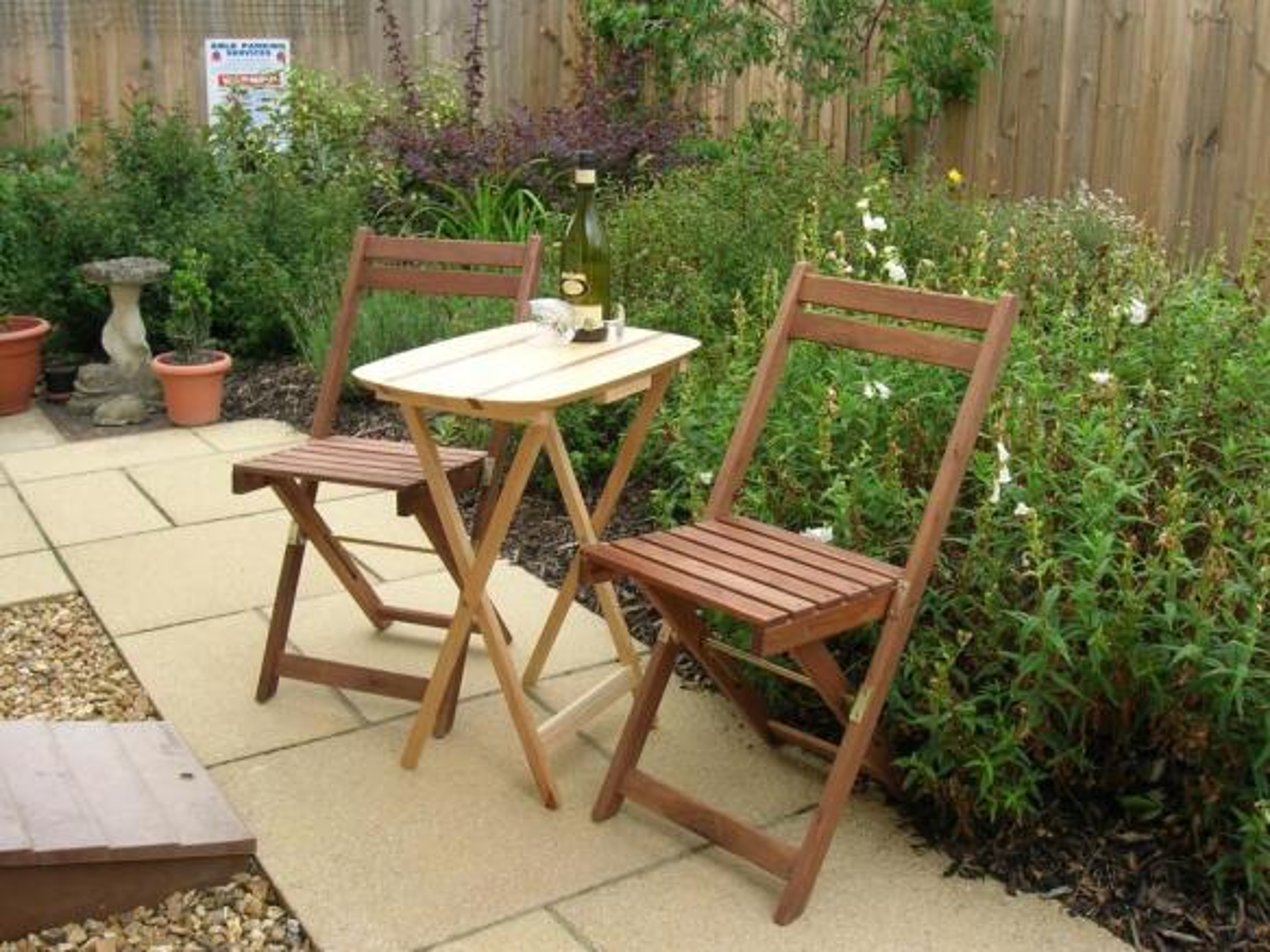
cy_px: 476
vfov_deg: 41.8
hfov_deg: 54.0
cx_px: 635
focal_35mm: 34
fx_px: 1247
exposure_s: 1/84.1
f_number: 4.9
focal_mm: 5.7
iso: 50
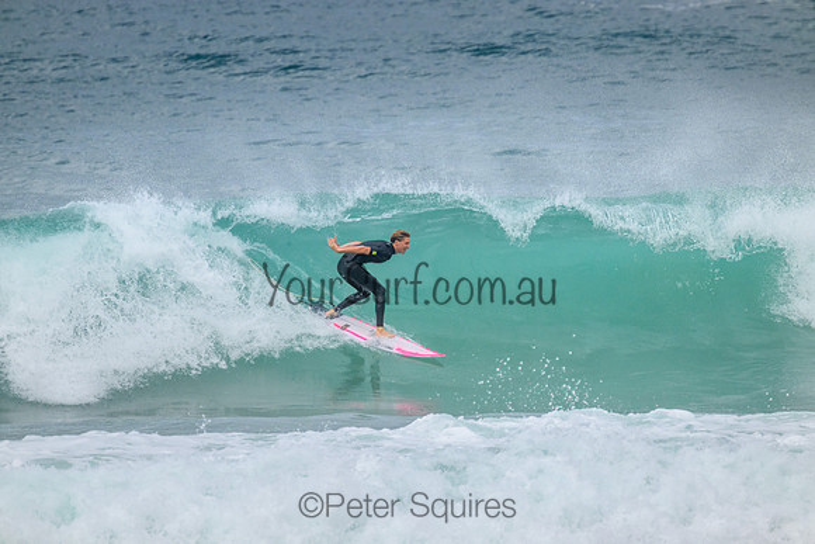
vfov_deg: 1.7
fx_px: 18114
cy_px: 272
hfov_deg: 2.6
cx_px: 408
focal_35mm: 800
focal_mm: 800
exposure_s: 1/2000
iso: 1000
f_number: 11
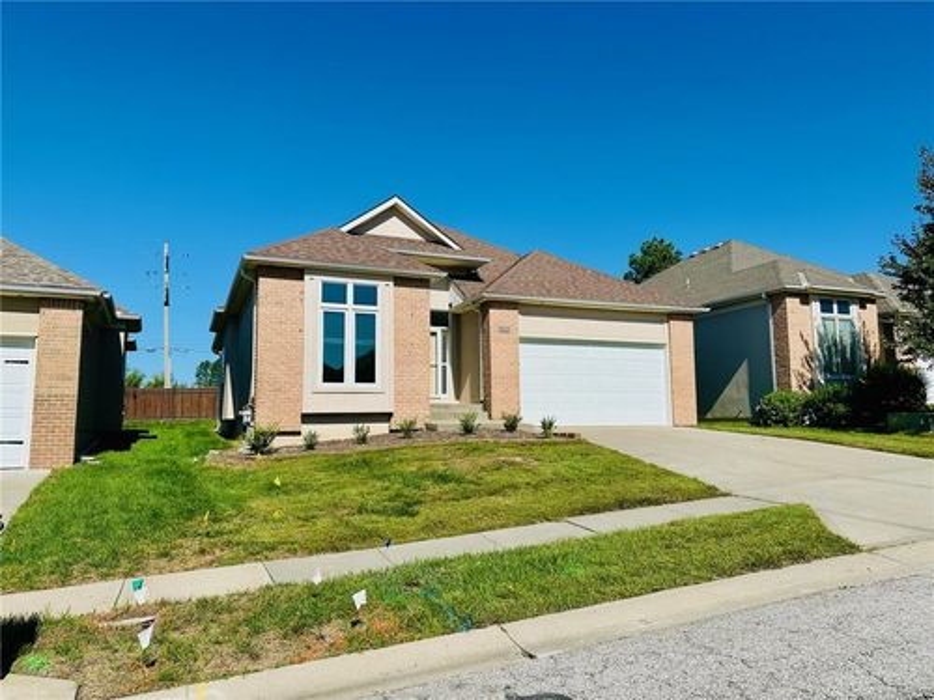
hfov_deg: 71.6
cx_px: 467
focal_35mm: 24
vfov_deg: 56.8
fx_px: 648
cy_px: 350
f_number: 1.78
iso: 80
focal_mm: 6.86
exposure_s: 1/7576
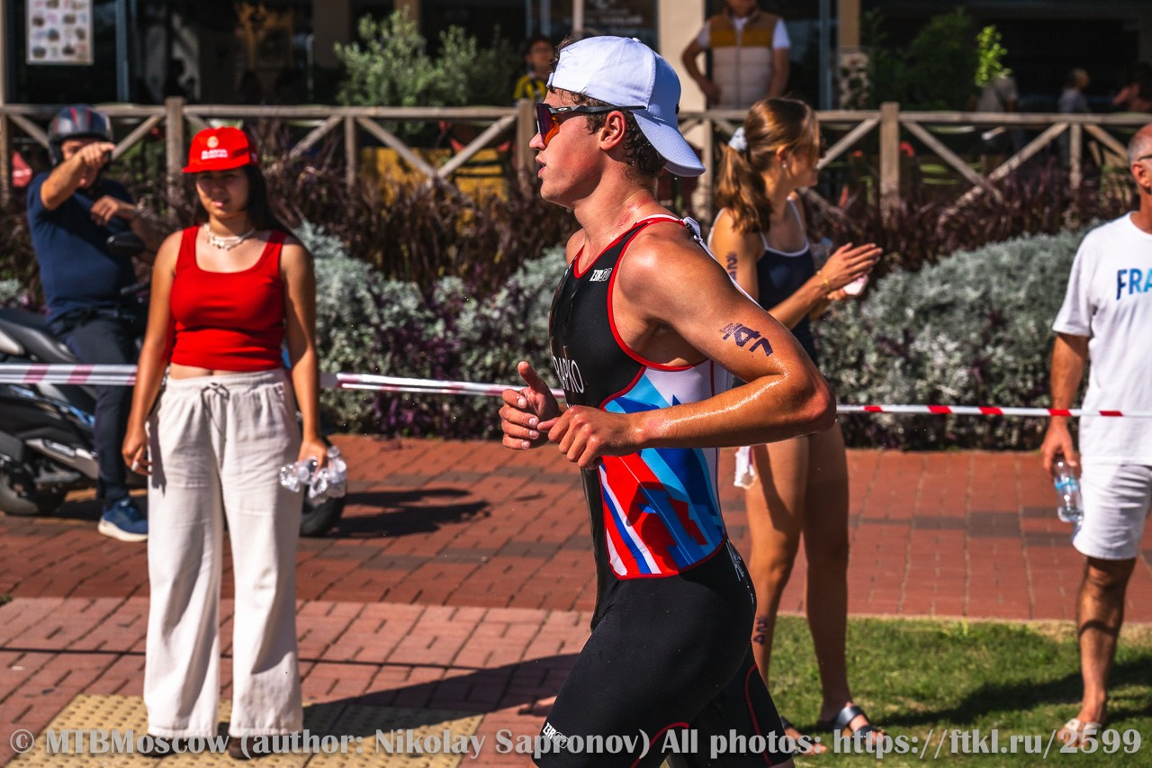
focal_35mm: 96
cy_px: 384
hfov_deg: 21.2
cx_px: 576
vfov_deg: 14.2
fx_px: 3071
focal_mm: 96
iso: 250
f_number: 8
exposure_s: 1/2000
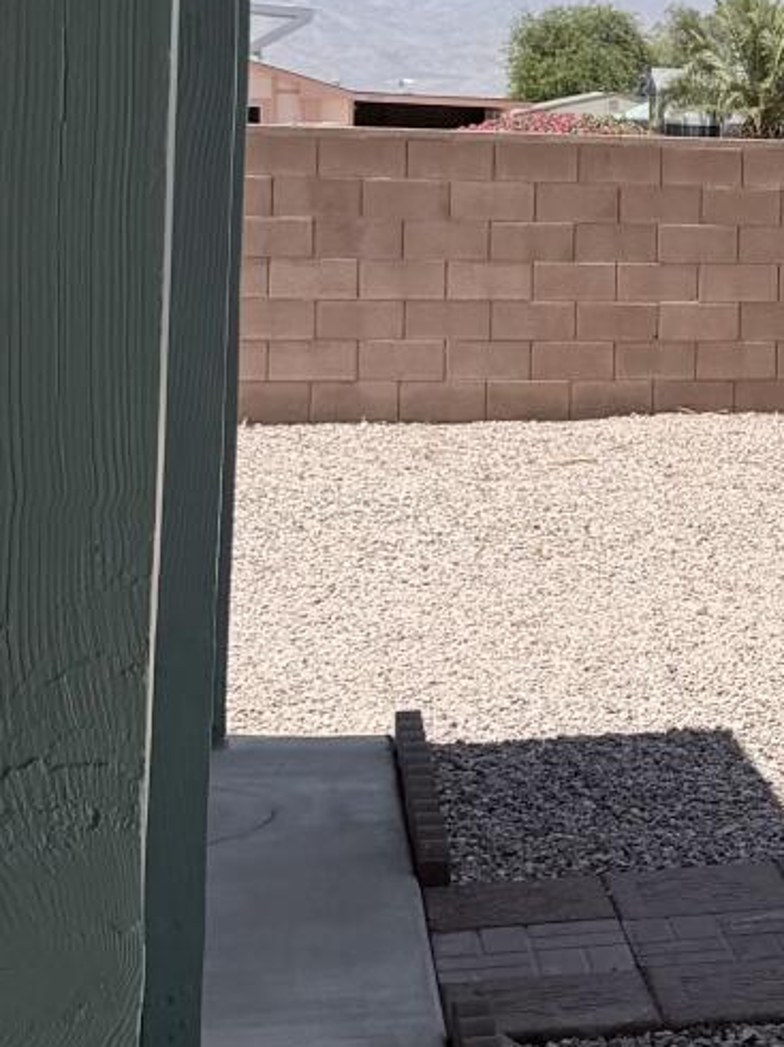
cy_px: 267
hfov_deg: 13.7
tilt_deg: -3.2
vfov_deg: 19.9
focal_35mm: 98
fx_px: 2962
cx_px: 1327
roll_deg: -2.0
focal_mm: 6.76
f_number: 1.78
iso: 80
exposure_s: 1/6173
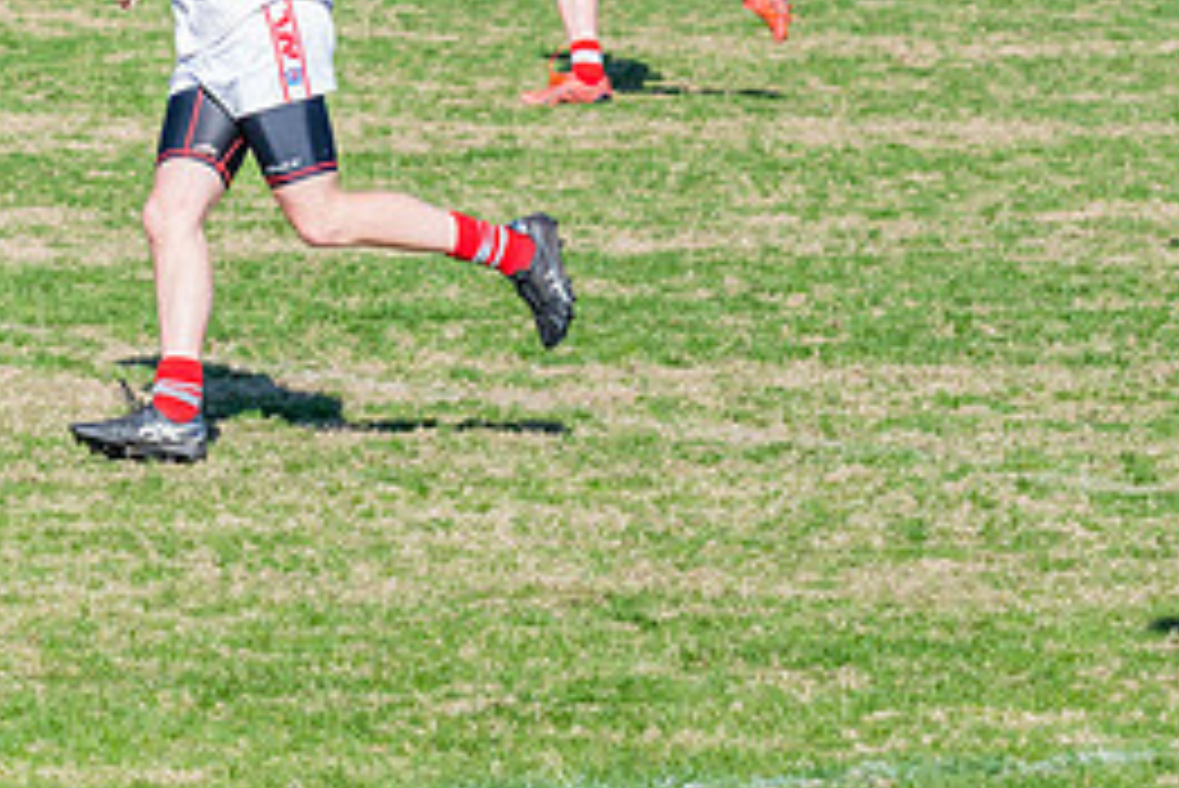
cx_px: 1068
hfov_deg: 5.5
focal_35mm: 374
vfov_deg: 3.7
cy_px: 77
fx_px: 12255
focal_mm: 150
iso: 800
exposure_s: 1/1600
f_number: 10
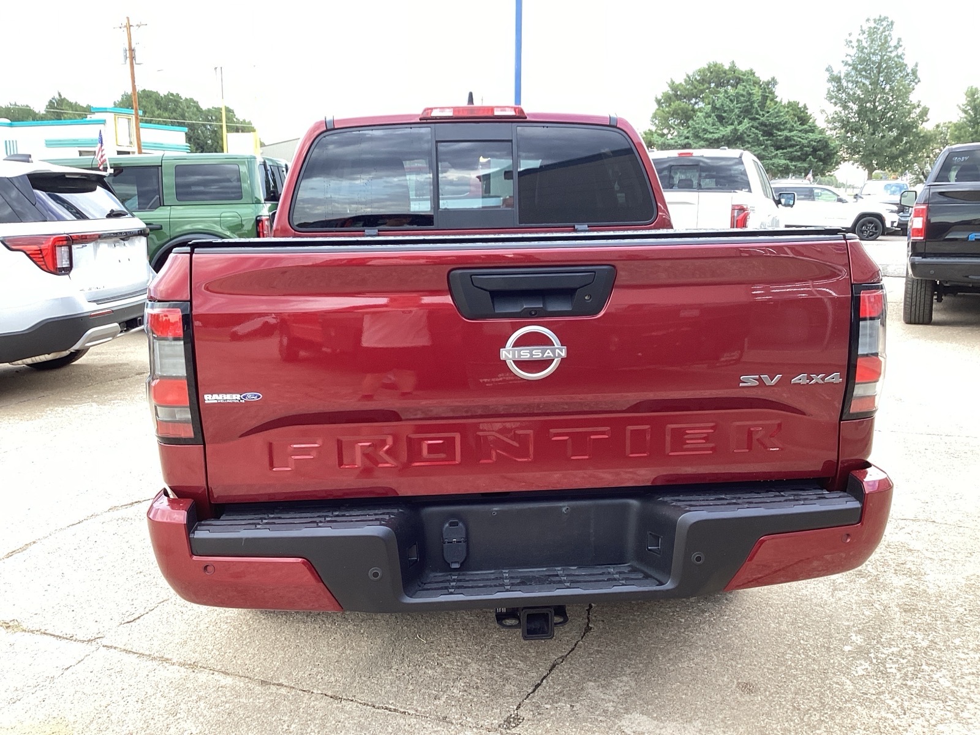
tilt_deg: -13.3
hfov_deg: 58.4
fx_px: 878
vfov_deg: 45.4
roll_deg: -0.9
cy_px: 368
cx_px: 490
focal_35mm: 31
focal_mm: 3.3
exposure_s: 1/60
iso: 50
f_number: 2.4
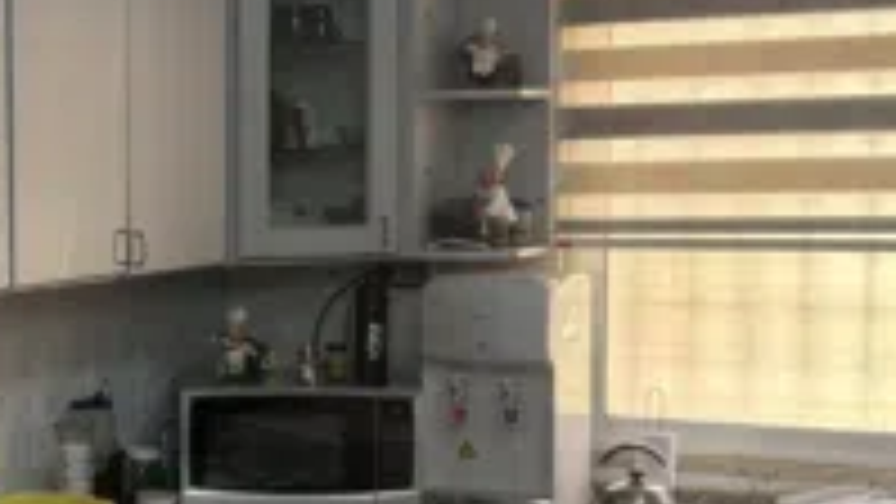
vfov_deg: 13.3
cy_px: 360
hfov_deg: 22.5
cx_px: 5
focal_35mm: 91
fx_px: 2162
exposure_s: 1/147
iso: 125
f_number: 1.6
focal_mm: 5.96
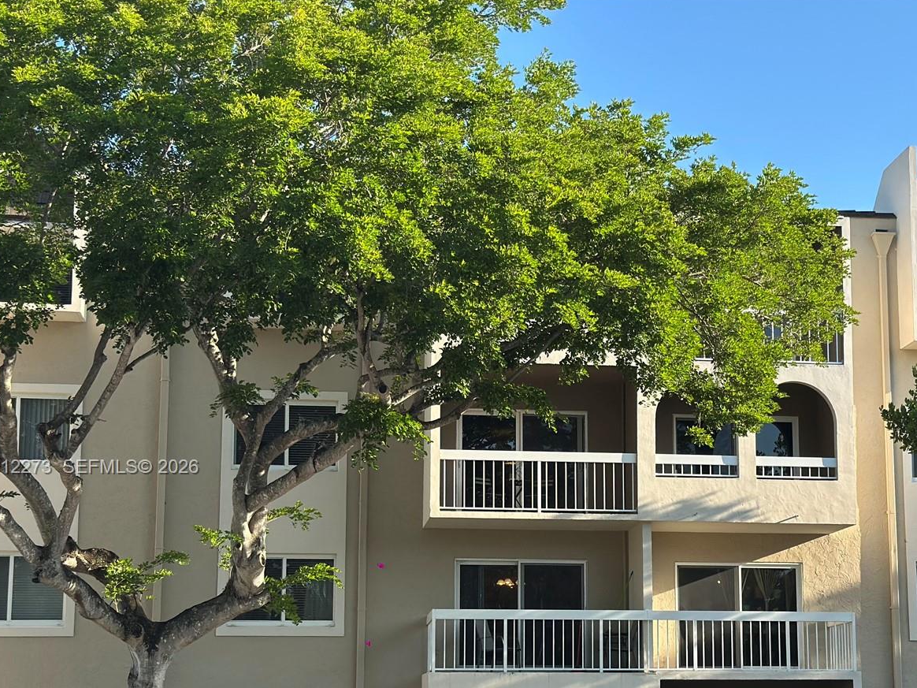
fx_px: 1748
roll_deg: +0.3
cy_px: 468
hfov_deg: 29.3
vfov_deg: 22.1
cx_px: 584
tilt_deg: +9.2
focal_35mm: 66
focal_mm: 6.86
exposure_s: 1/1475
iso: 80
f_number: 1.78
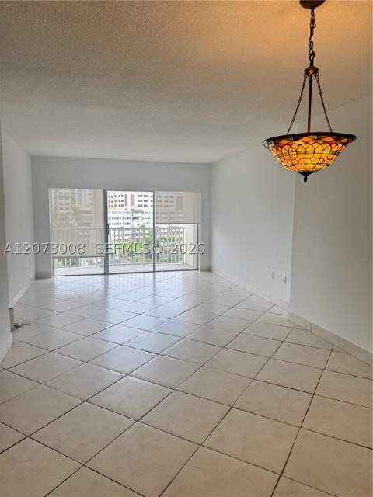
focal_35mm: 24
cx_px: 186
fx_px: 345
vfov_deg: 71.6
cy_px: 248
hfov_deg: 56.8
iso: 100
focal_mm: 6.76
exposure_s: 1/158
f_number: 1.78
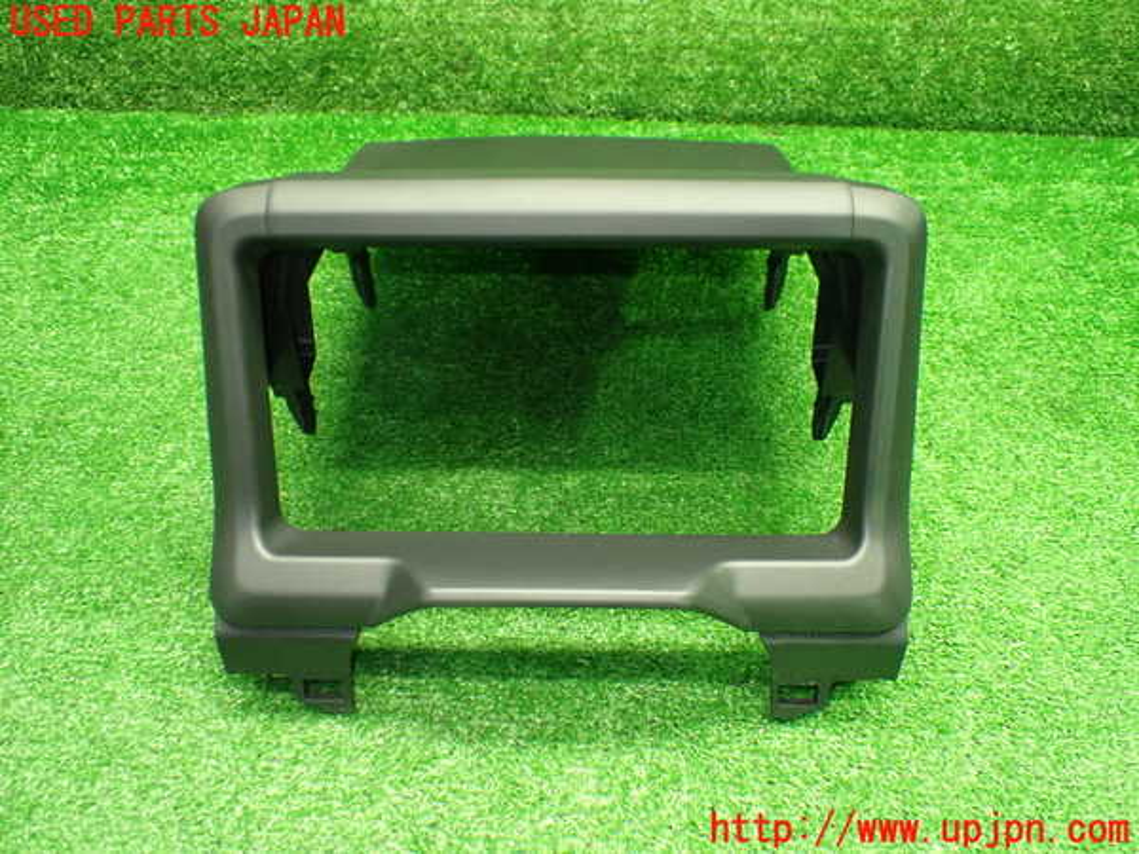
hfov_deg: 60.0
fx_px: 987
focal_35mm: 30
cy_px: 427
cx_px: 570
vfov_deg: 46.8
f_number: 2.3
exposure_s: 1/50
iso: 800
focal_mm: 5.4
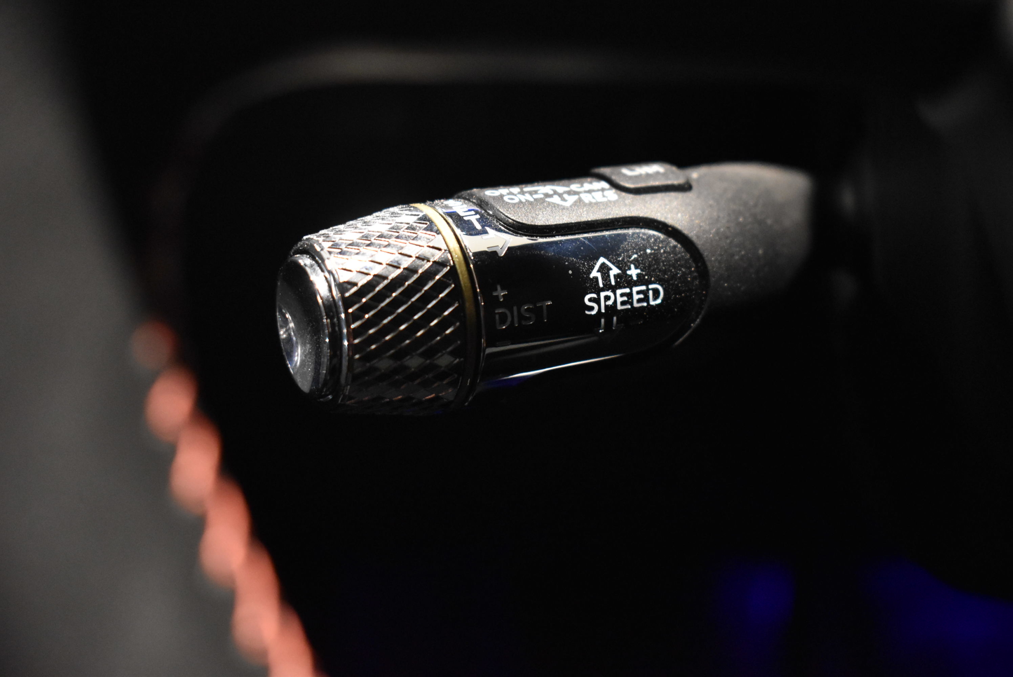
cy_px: 338
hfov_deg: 29.8
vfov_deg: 20.2
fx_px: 1901
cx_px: 506
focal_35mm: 68
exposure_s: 1/80
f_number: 5
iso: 4000
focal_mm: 45
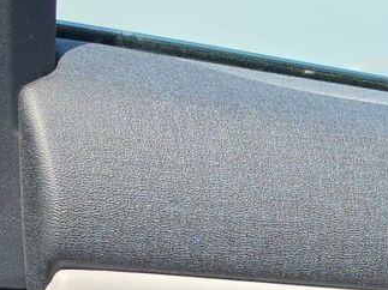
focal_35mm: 114
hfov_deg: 16.4
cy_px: 676
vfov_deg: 11.1
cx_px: 497
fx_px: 1277
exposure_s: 1/3308
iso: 63
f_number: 1.4
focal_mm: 6.5
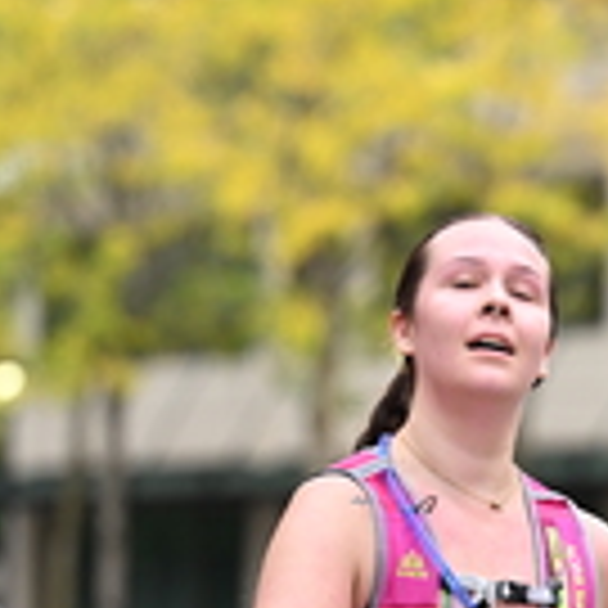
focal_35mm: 397
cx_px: 610
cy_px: 581
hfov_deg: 4.4
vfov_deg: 4.4
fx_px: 7889
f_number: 2.8
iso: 640
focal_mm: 115
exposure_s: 1/1600
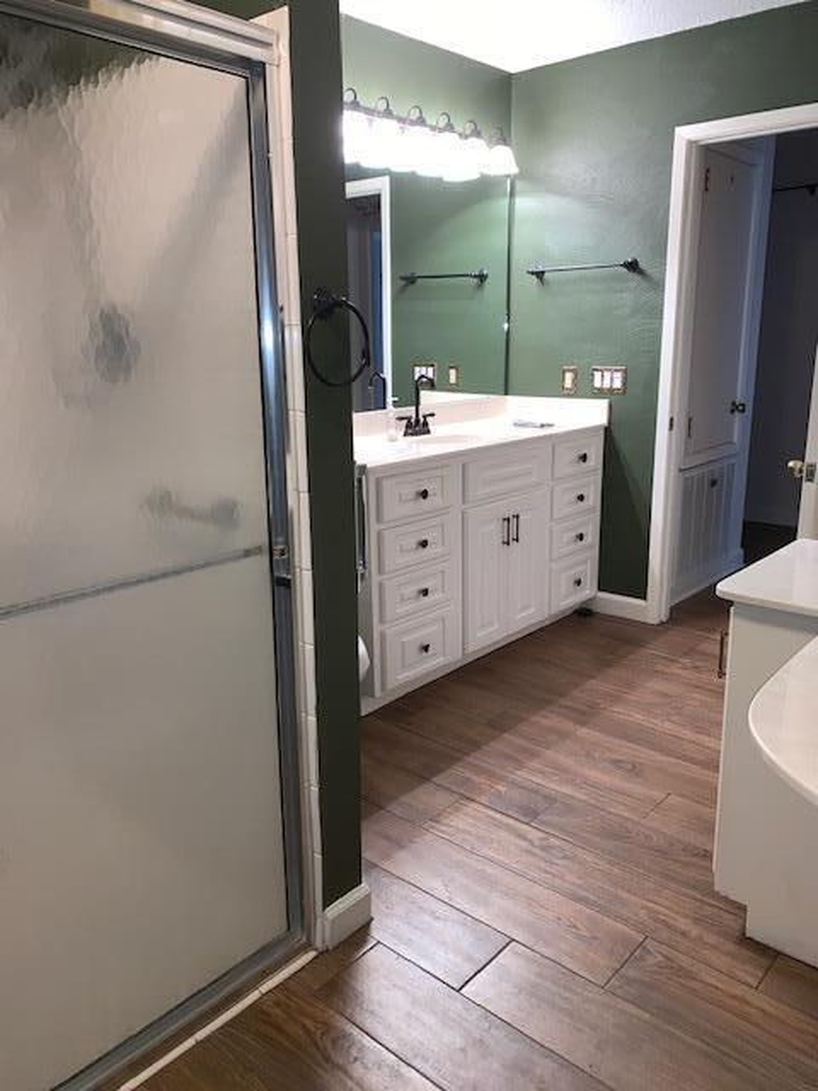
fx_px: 819
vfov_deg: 67.3
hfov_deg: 53.1
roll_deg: +1.6
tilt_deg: -12.8
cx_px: 409
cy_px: 546
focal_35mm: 26
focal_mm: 4.25
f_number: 1.8
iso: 50
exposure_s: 1/15
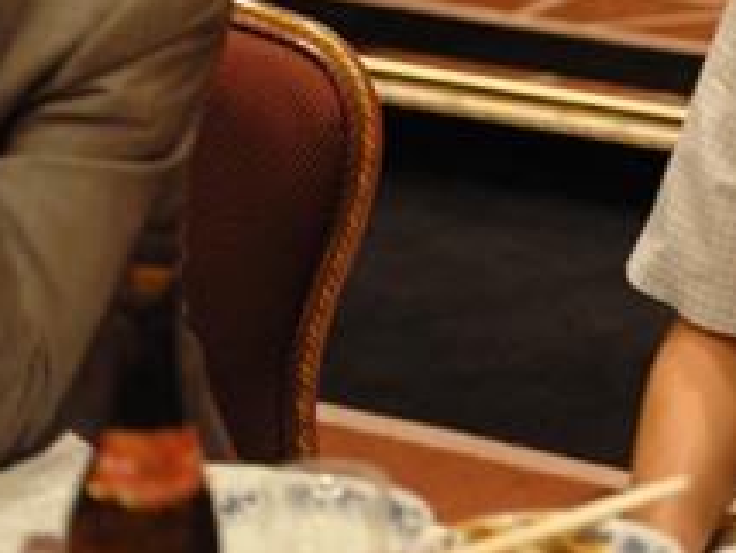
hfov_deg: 10.7
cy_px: -58
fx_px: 3789
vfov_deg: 8.3
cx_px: 1063
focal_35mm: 178
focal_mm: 62
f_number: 2.8
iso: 5000
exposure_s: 1/125
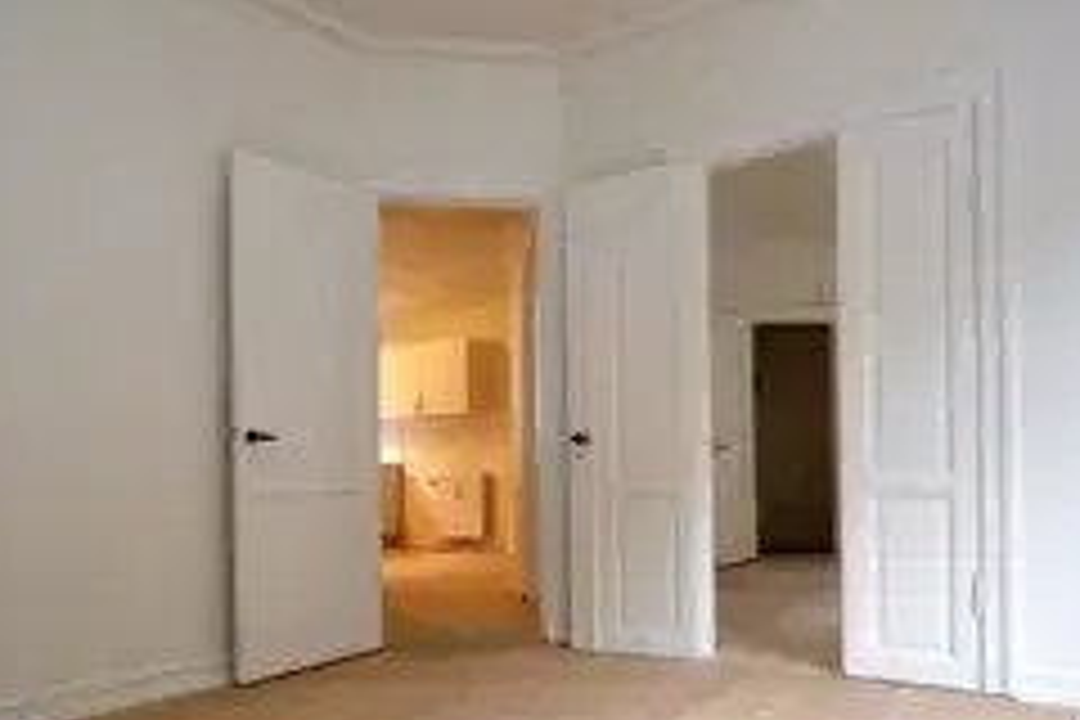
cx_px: 531
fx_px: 866
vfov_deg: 44.8
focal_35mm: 29
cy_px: 446
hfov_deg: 63.9
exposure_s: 1/60
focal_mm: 11
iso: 560
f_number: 3.5
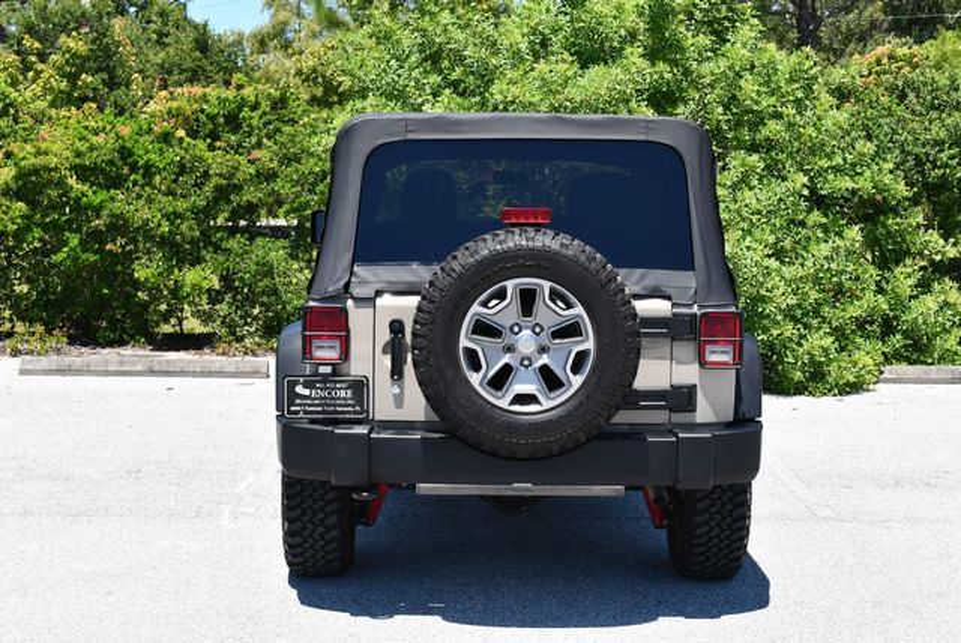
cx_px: 480
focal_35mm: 64
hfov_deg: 31.4
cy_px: 322
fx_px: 1710
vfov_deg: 21.3
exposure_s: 1/250
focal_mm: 32
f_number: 8
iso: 180
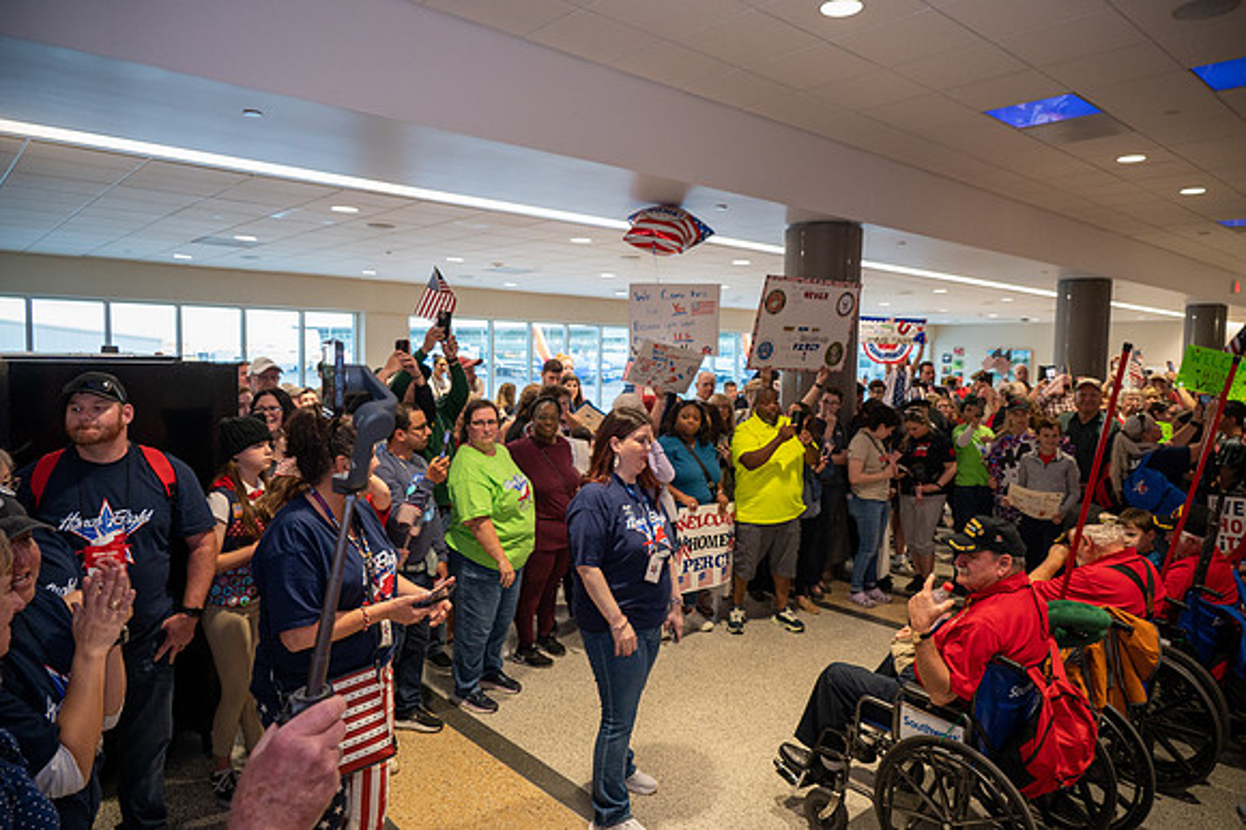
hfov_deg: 73.8
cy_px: 415
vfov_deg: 53.1
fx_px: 830
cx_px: 623
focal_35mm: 24
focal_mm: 24
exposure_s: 1/60
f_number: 4.5
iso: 1800
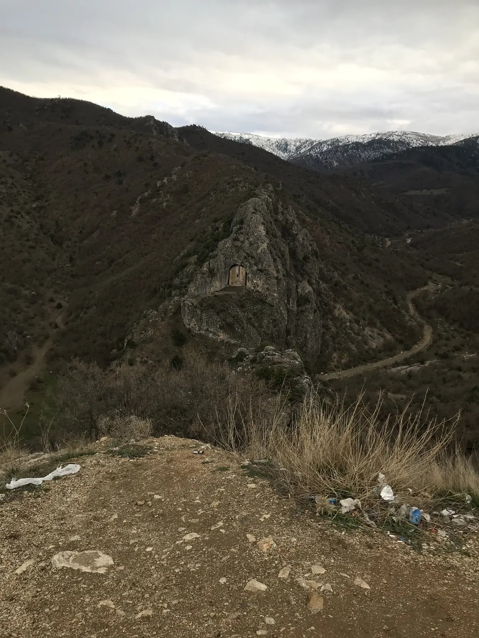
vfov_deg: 63.4
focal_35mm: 28
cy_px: 319
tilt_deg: -11.3
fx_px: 517
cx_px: 240
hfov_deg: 49.7
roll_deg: -1.7
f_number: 1.8
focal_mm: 3.99
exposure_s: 1/282
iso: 20
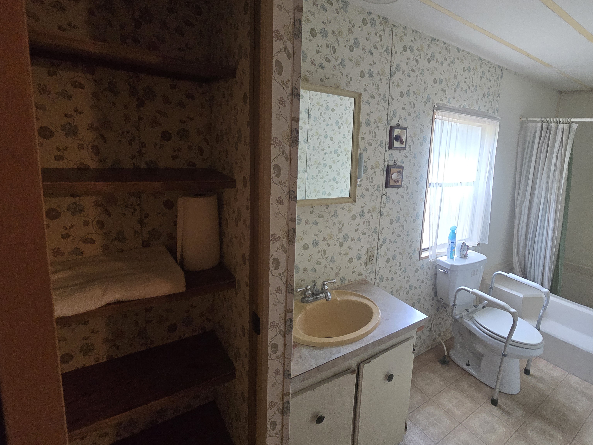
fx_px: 291
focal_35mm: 17
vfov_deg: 74.5
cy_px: 198
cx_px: 365
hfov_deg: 89.5
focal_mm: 2.2
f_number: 2.2
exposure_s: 1/60
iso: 640
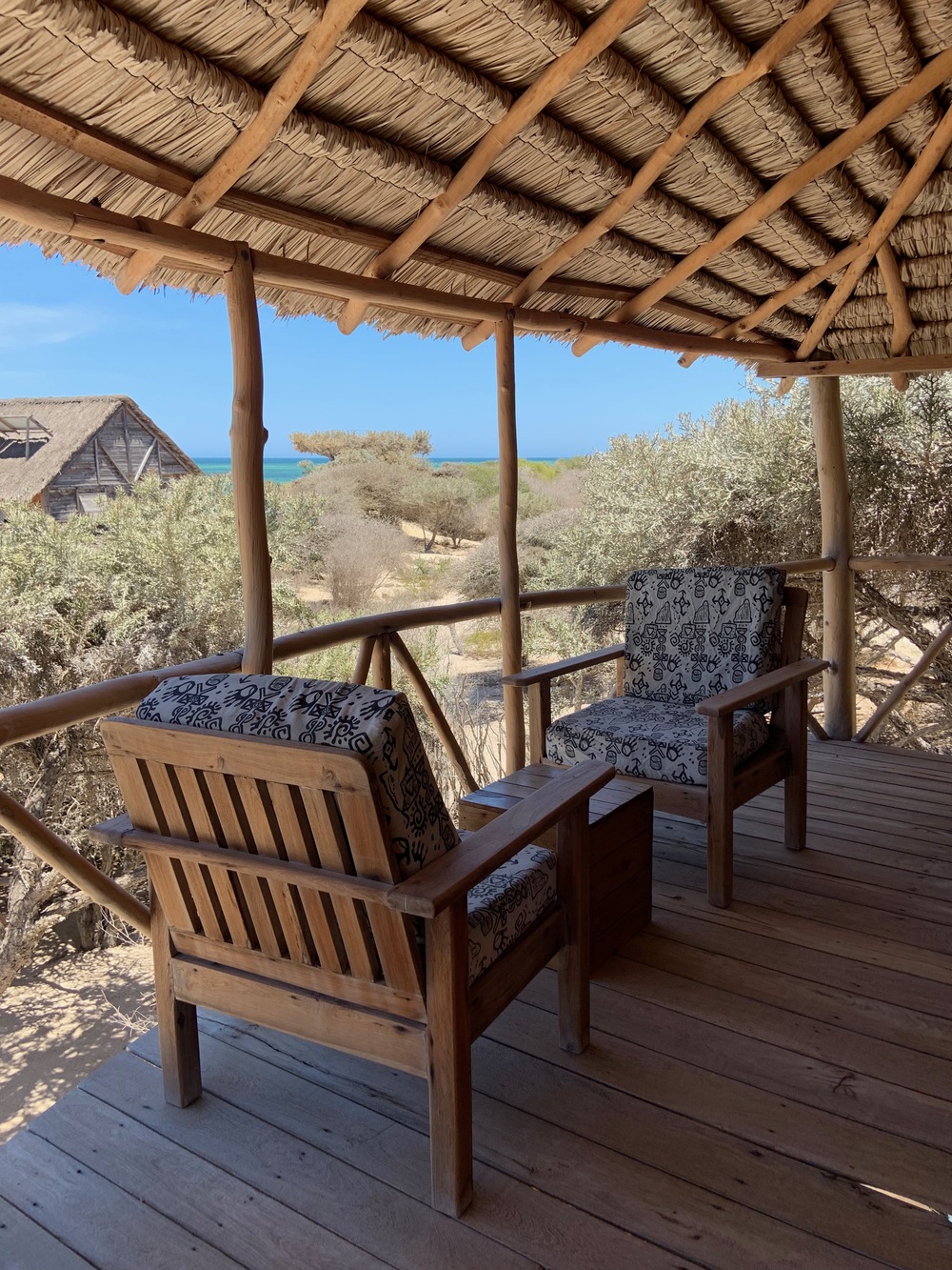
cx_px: 476
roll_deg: +0.6
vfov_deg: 67.3
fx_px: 953
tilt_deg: -9.0
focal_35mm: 26
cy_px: 635
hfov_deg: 53.1
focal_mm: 4.25
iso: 25
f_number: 1.8
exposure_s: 1/945
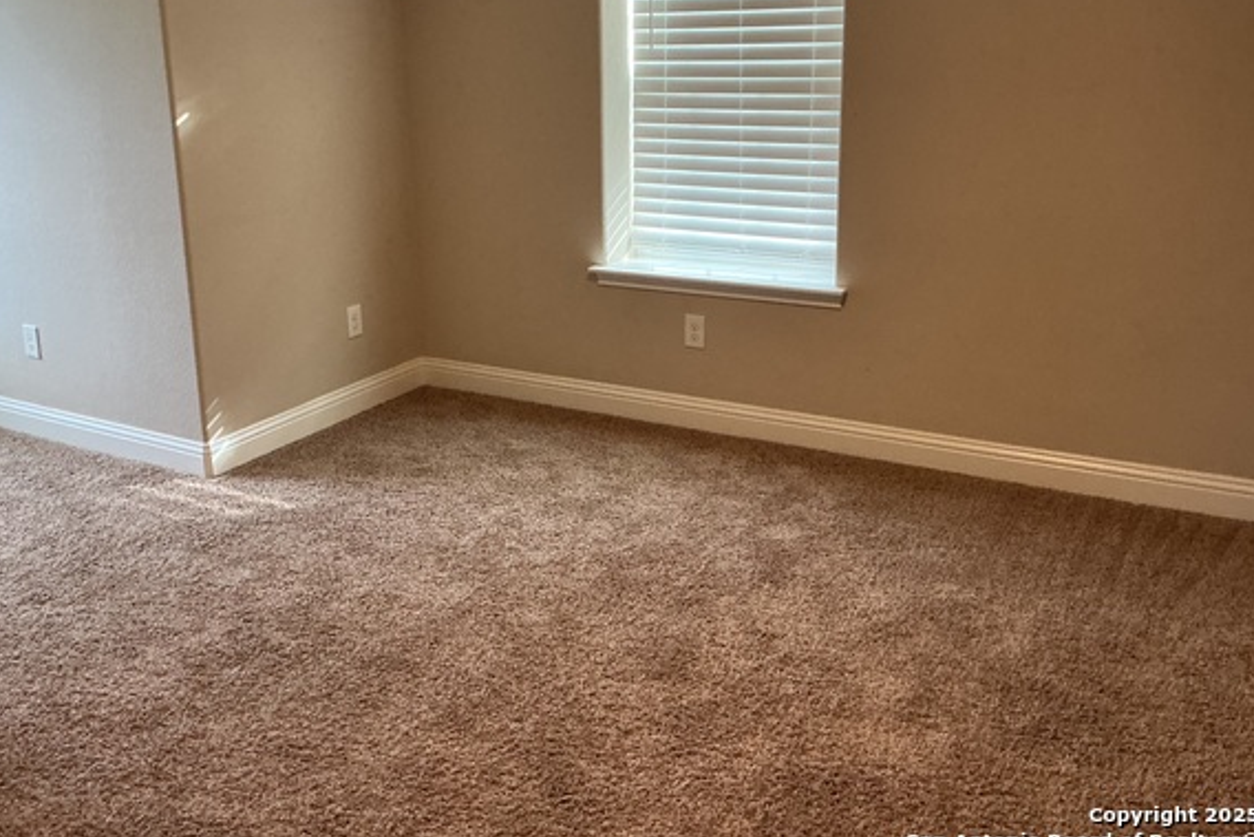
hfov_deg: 55.7
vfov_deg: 38.7
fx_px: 1185
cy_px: 325
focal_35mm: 34
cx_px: 559
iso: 125
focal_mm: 3
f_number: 1.8
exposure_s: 1/60
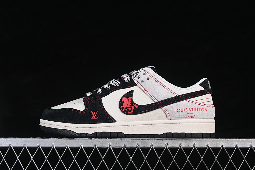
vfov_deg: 18.2
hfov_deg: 27.0
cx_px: 128
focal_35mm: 75
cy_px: 85
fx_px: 531
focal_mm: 50
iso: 160
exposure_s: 1/80
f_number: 8
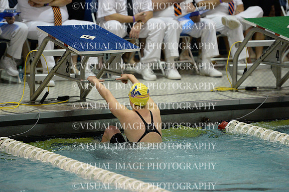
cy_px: 96
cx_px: 144
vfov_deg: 6.9
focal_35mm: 200
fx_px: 1605
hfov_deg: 10.3
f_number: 2.8
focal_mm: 200
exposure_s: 1/640
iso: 6400
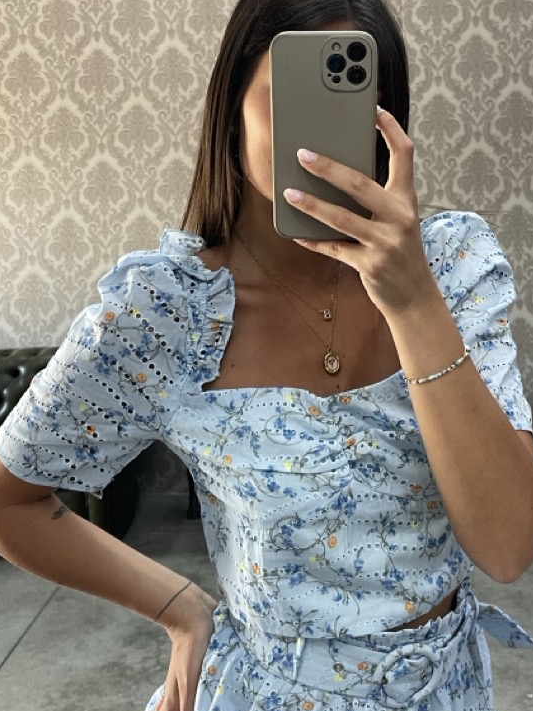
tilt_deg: -14.9
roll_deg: +2.4
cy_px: 214
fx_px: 924
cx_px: 315
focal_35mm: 45
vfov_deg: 41.3
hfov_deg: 32.1
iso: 125
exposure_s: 1/80
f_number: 1.6
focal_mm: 5.1
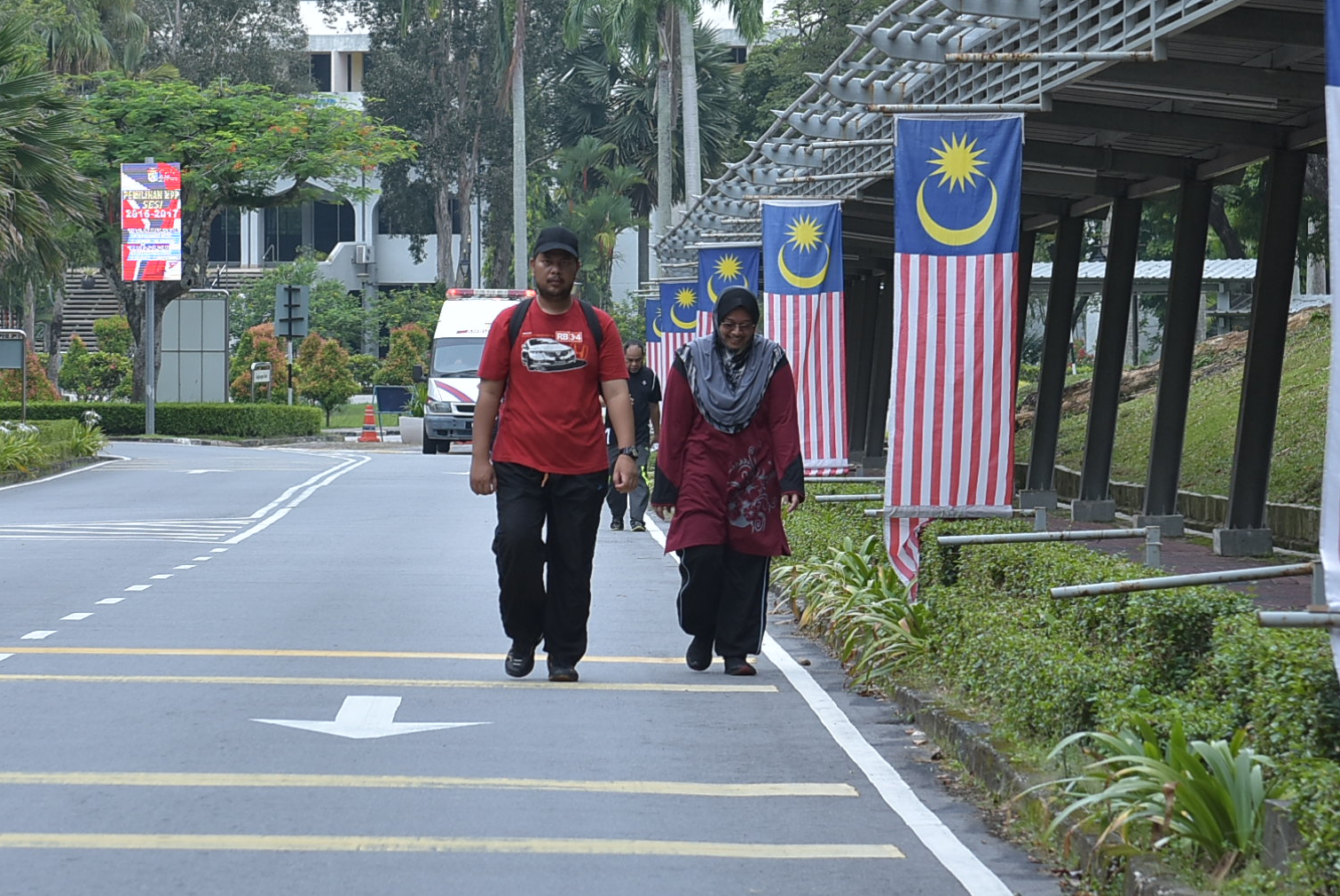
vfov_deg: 6.6
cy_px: 140
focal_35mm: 208
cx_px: 619
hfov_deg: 9.9
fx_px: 7750
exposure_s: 1/320
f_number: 5.6
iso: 200
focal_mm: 70
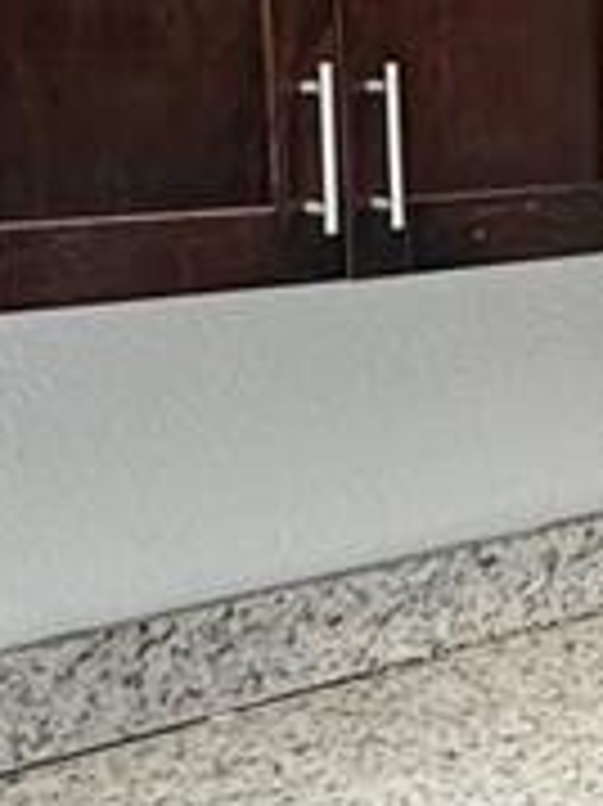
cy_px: 396
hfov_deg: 14.9
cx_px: 824
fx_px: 2186
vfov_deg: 20.9
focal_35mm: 94
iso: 250
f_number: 2.2
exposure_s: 1/120
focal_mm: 2.22
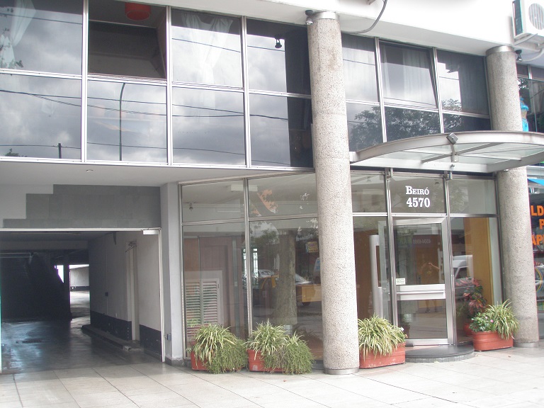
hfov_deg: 49.0
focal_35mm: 38
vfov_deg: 37.7
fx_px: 597
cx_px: 272
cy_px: 204
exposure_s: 1/80
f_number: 3.5
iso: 80
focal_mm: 6.7
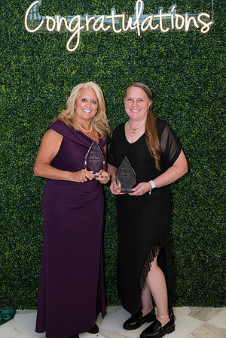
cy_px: 169
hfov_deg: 33.4
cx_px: 113
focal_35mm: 40
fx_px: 377
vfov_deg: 48.5
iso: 400
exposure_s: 1/160
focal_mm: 40
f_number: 5
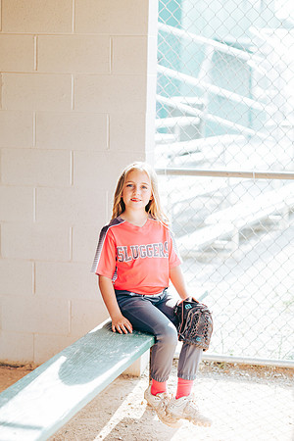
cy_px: 220
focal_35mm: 85
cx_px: 147
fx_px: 1041
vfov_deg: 23.9
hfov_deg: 16.1
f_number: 2.8
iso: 160
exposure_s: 1/400
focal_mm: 85
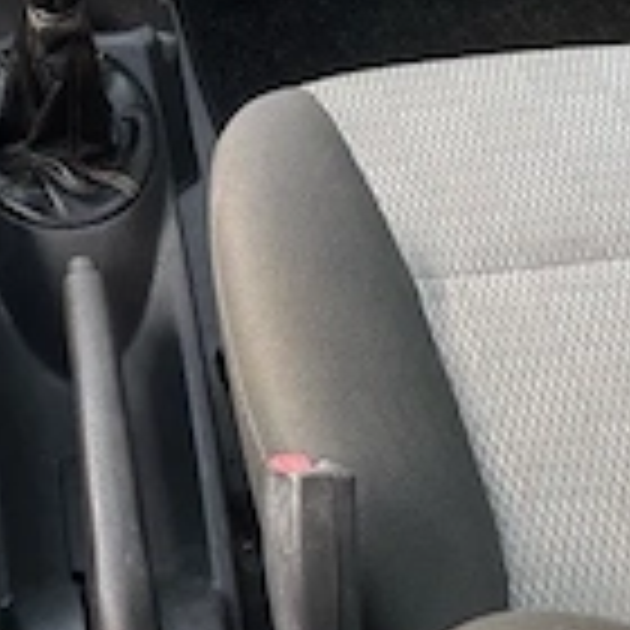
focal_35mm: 91
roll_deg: +2.6
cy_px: -270
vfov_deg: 17.5
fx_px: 1874
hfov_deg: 18.3
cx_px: -90
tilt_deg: -26.0
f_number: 1.78
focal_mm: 6.76
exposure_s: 1/60
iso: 320
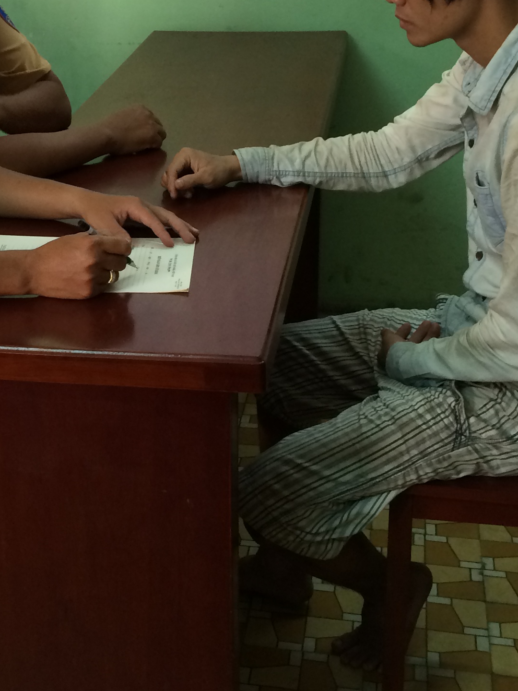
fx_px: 1357
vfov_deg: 28.5
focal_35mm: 68
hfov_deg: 21.3
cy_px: 257
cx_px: 98
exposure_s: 1/33
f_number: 2.2
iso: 125
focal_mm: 4.12
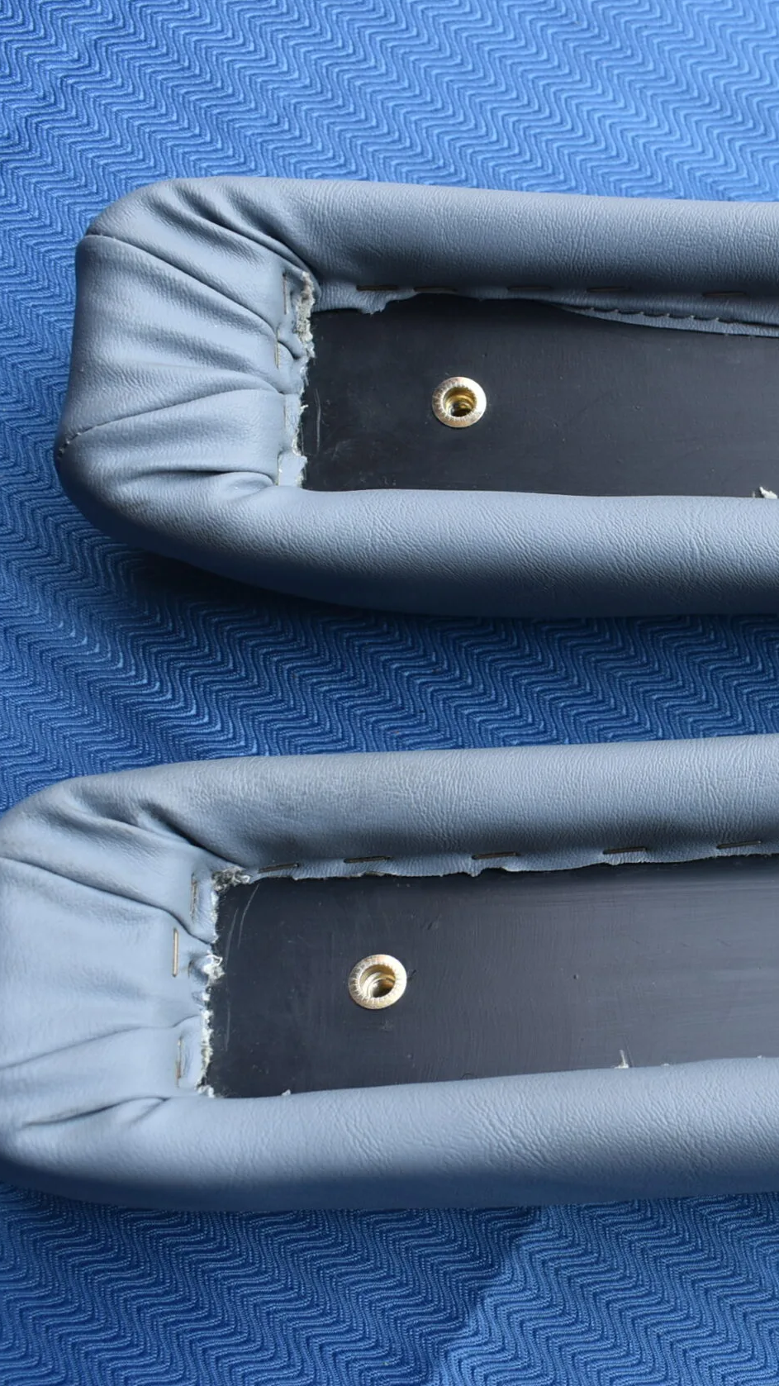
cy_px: 698
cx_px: 895
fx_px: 1763
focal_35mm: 48
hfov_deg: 23.2
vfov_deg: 42.9
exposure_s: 1/125
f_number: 5.6
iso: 200
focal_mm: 20
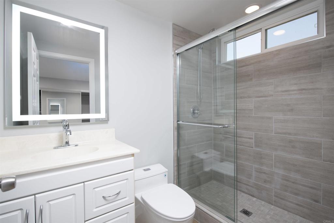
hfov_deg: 96.7
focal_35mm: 16
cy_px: 112
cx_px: 167
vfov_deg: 73.8
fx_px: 148
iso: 320
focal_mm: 16
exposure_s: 1/250
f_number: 8
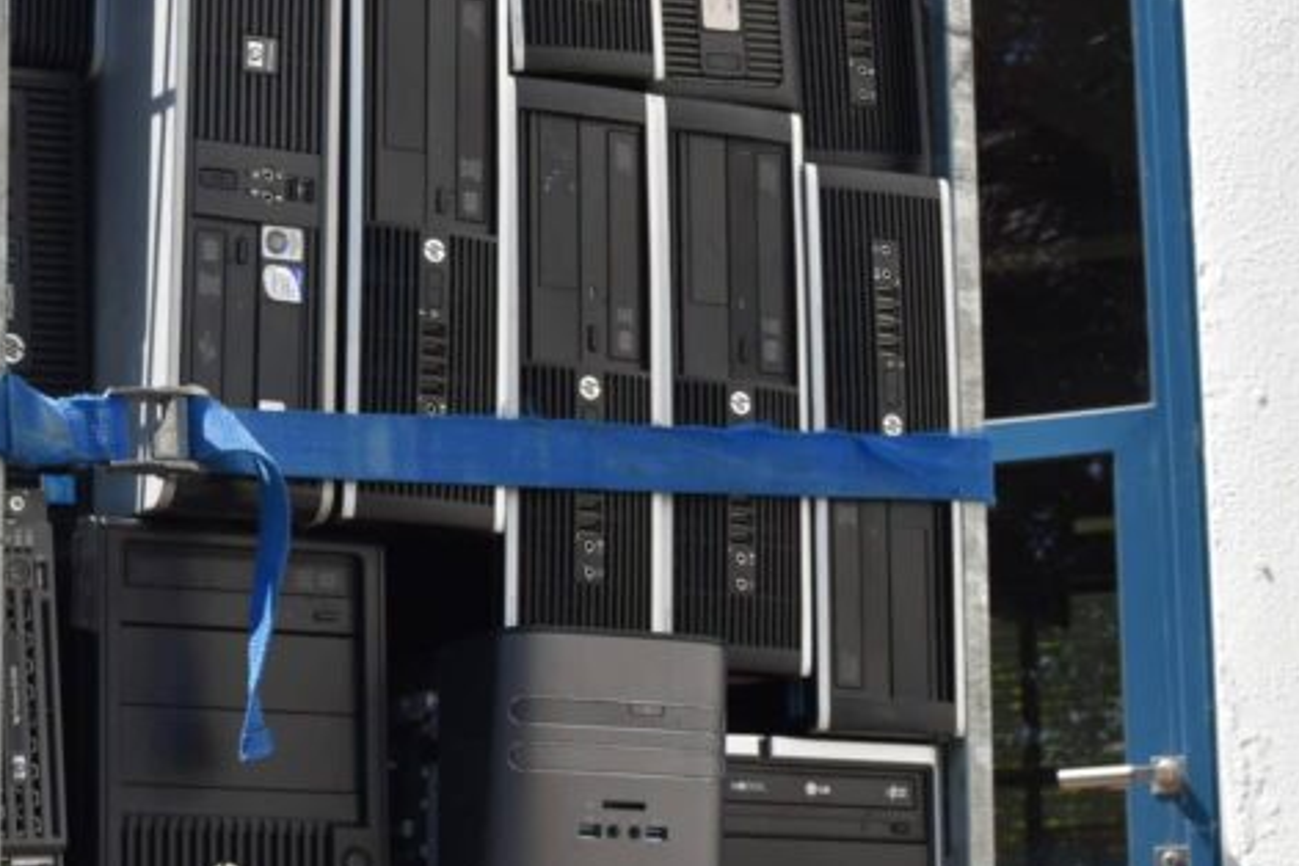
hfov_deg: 17.5
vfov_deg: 12.0
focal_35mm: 114
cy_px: 170
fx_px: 4116
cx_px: -44
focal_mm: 35
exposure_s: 1/250
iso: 200
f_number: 8
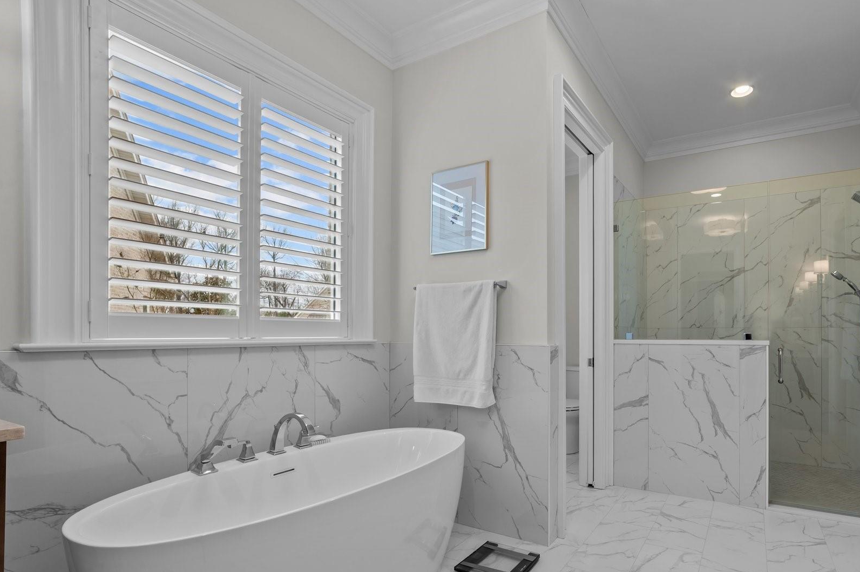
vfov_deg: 66.9
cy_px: 328
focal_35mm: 18
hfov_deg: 88.3
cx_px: 537
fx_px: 430
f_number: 8
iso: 250
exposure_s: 1/15
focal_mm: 14
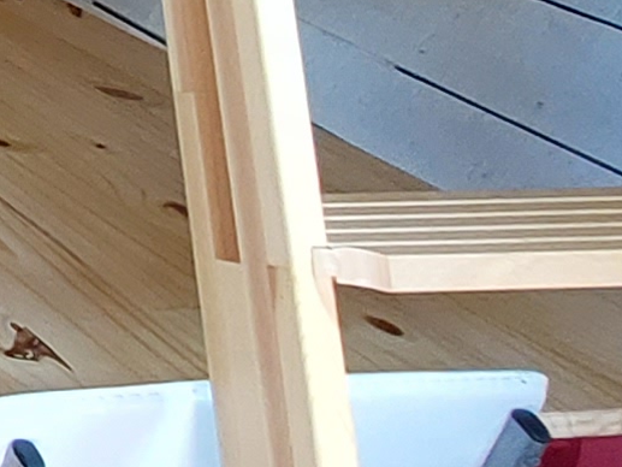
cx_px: -794
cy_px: -274
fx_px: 1474
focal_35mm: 82
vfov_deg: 16.2
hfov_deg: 15.5
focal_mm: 1.42
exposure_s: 1/33
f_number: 2.2
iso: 160
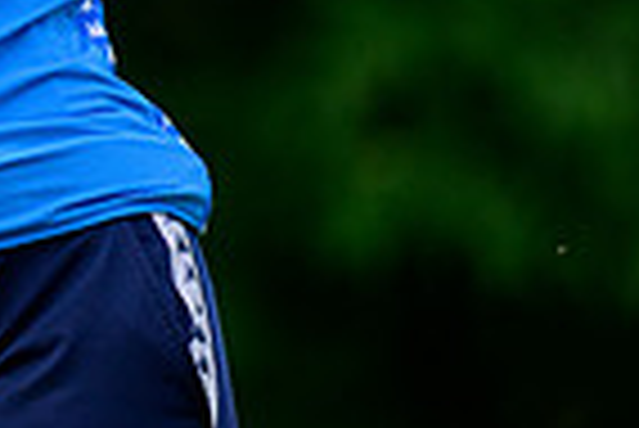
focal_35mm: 1141
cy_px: -385
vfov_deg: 1.2
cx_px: -513
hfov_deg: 1.8
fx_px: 20273
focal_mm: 280
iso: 1000
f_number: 5.3
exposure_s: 1/2000
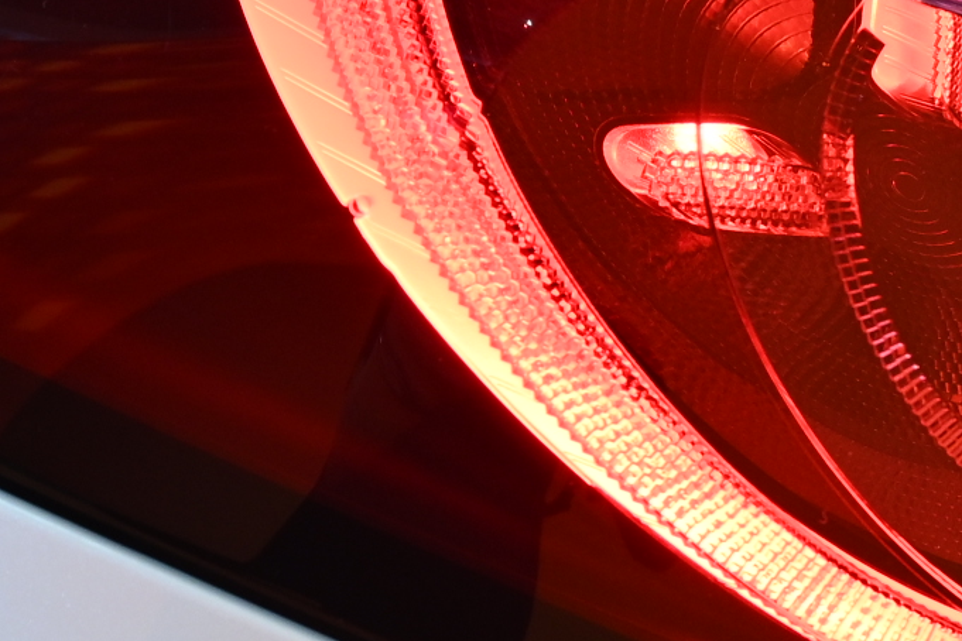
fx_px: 6172
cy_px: 613
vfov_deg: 5.9
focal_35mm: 231
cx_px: 1537
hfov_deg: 8.7
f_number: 6.3
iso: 800
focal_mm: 52
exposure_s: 1/60
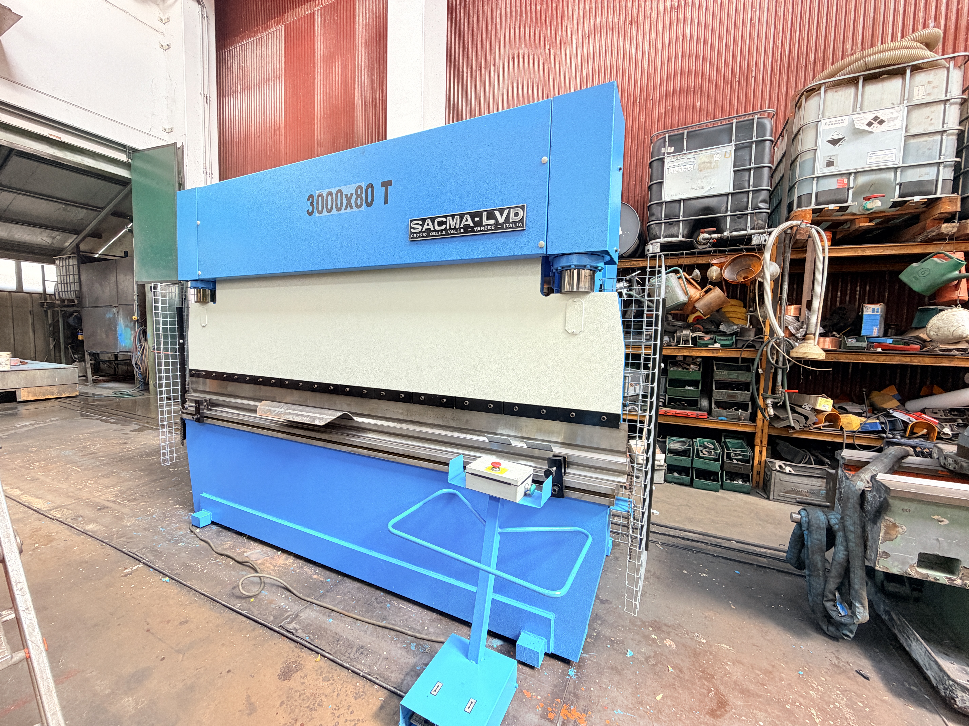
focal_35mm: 14
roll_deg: -0.9
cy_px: 363
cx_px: 484
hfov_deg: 102.1
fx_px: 392
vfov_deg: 85.7
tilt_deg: -4.9
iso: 100
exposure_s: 1/121
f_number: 2.2
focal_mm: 2.22
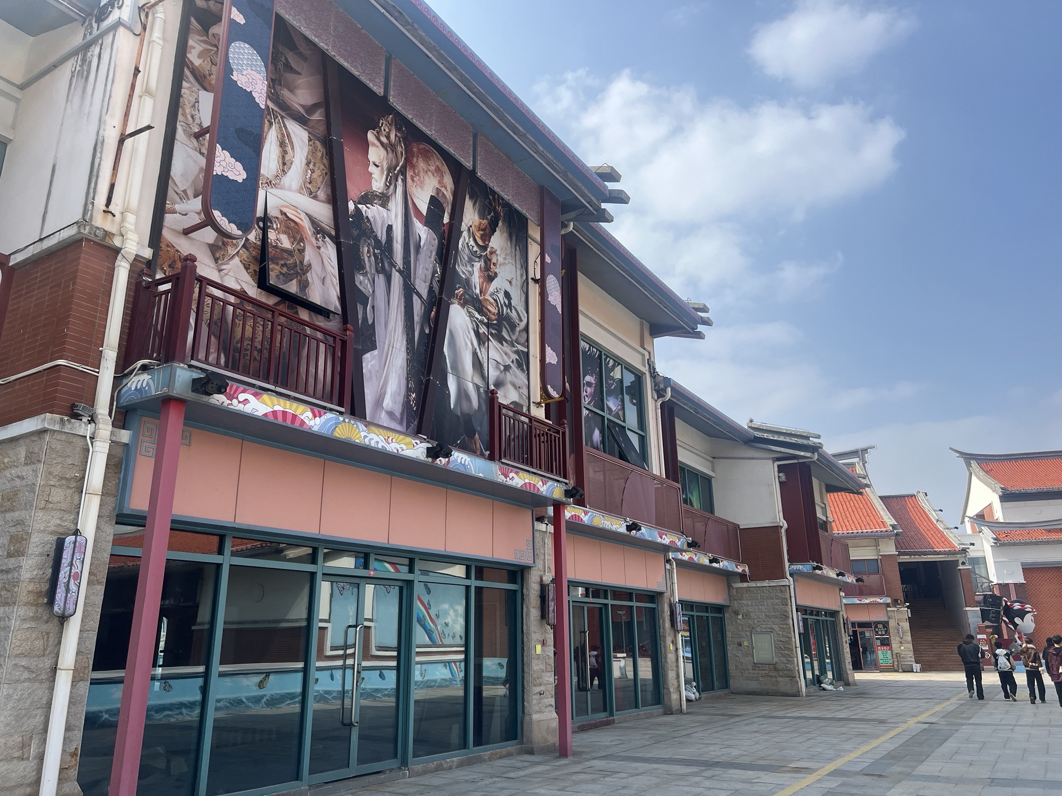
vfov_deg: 53.1
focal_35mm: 26
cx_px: 531
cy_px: 398
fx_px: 798
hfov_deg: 67.3
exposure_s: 1/3831
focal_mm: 5.7
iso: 50
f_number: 1.5
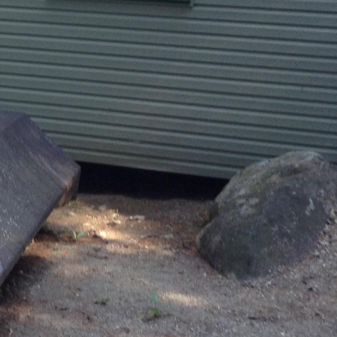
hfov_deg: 19.0
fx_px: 958
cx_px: -54
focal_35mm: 87
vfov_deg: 19.2
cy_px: -26
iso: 40
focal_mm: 3.3
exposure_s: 1/100
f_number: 2.4
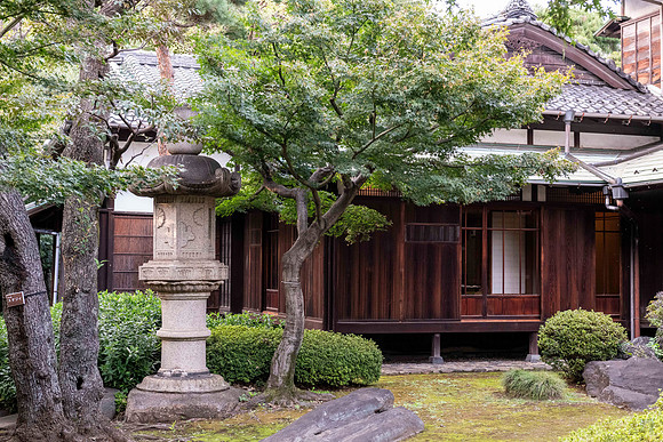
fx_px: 1068
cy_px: 221
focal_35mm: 58
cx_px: 332
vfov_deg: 23.4
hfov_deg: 34.5
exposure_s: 1/125
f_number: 5.6
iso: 2500
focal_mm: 58
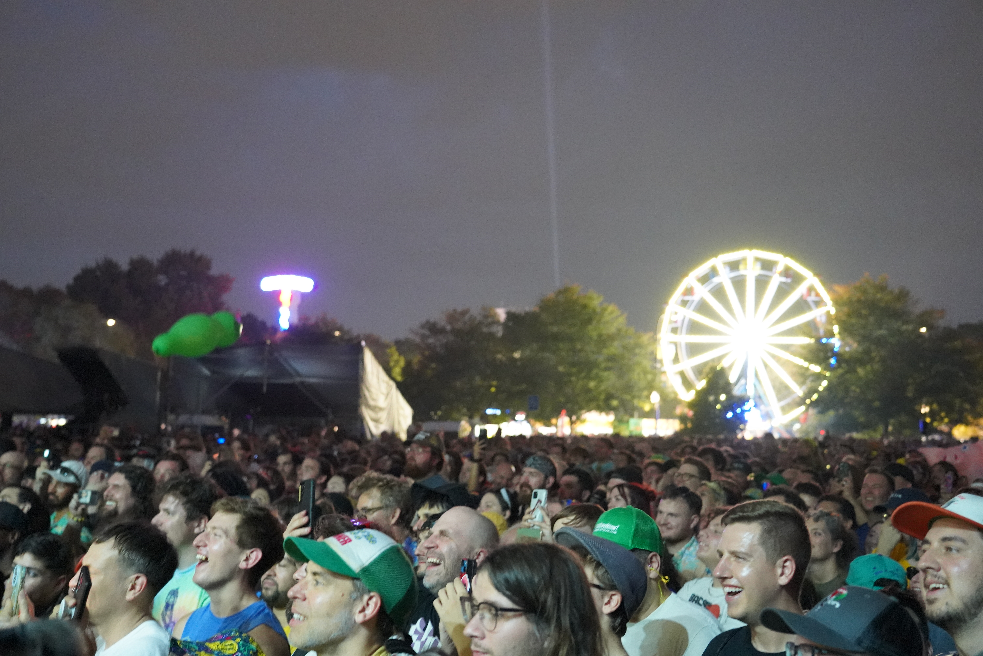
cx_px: 492
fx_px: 1256
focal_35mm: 46
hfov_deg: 42.7
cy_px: 328
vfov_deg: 29.2
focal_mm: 46
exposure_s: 1/30
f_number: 4
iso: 12800
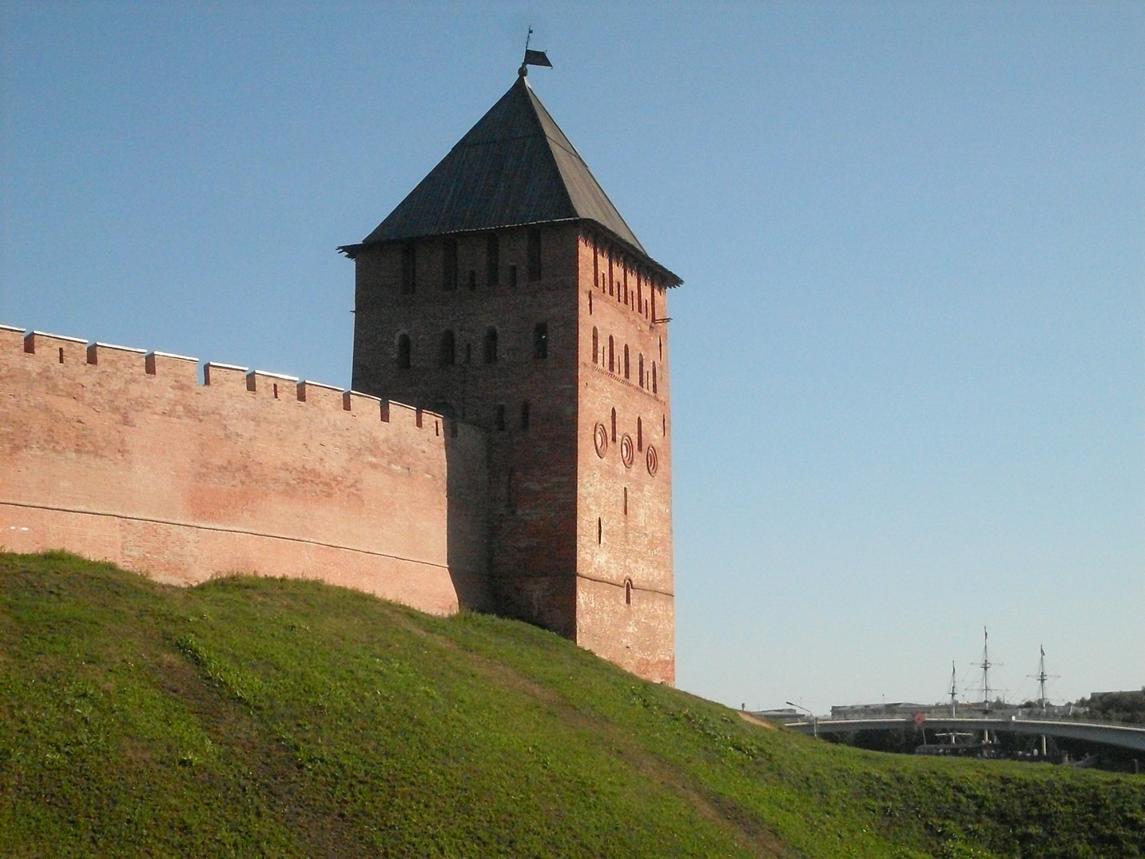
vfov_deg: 20.7
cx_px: 572
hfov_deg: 27.4
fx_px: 2349
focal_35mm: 71
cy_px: 430
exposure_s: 1/750
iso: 400
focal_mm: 11.7
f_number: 10.8
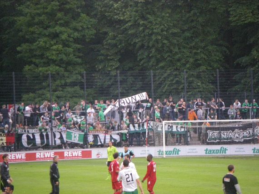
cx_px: 130
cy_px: 97
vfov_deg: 6.5
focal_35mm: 230
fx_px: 1720
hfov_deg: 8.6
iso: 800
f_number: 4.8
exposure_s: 1/50
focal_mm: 37.9
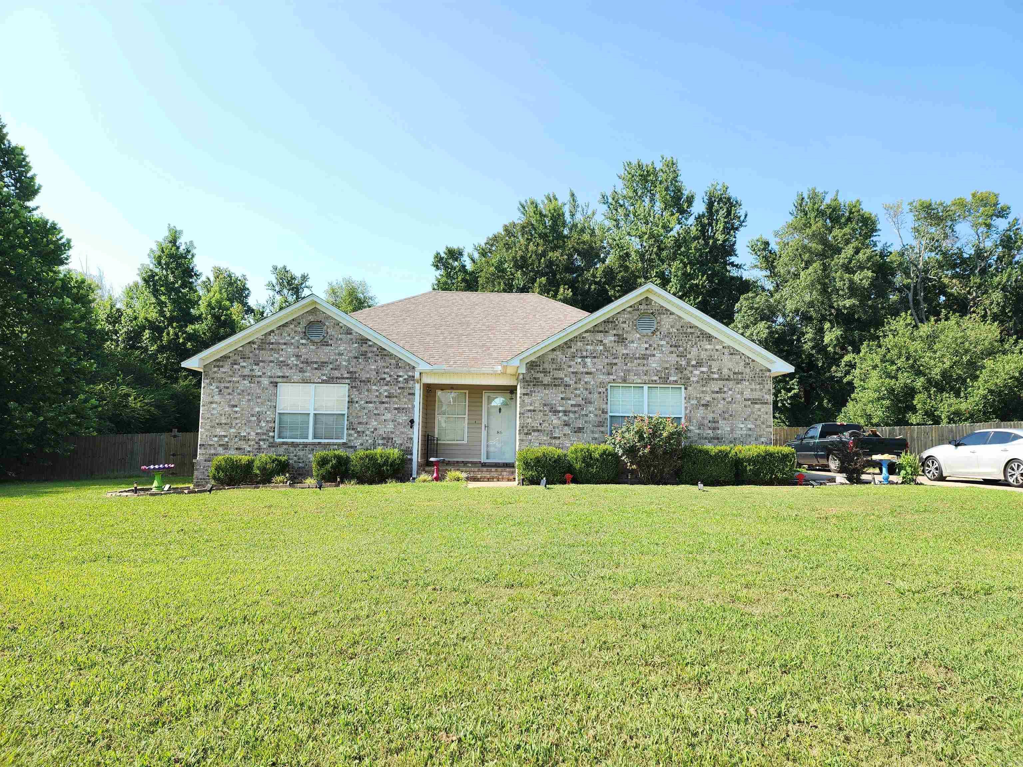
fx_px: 680
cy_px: 384
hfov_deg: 73.9
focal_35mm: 23
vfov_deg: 58.9
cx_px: 512
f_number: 1.8
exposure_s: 1/380
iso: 12
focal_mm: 6.4
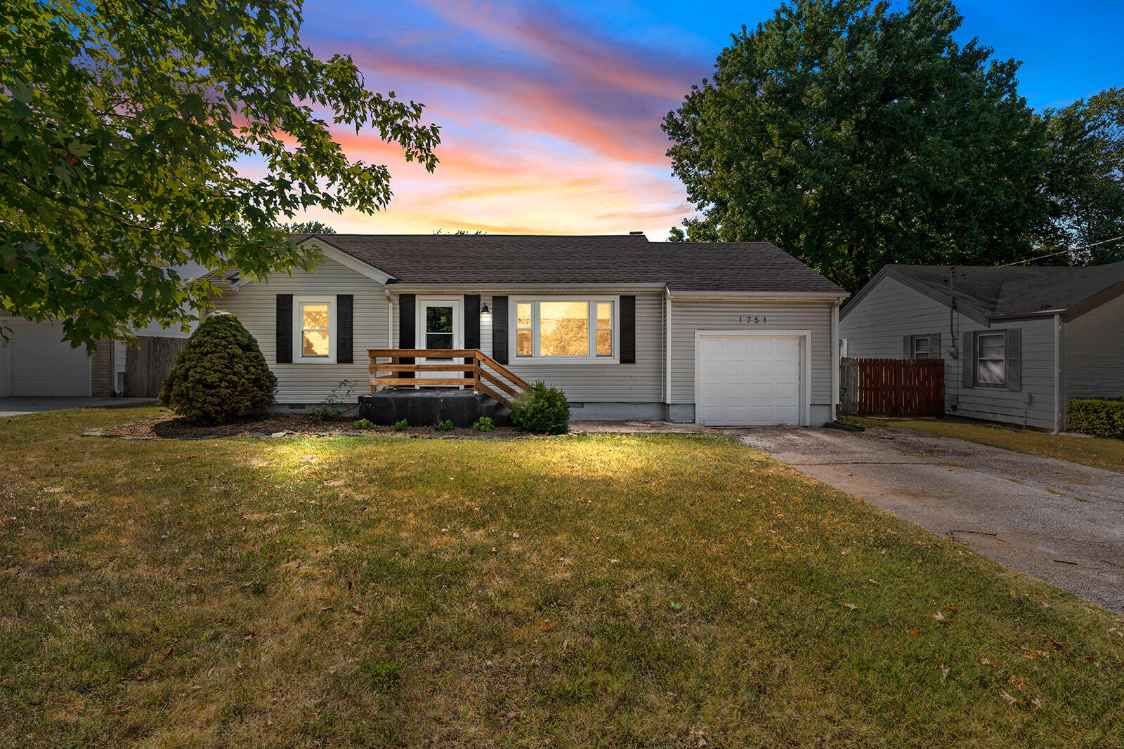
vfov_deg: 73.8
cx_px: 562
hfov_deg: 96.7
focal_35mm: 16
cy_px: 374
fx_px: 500
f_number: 16
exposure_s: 1/50
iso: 200
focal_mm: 16
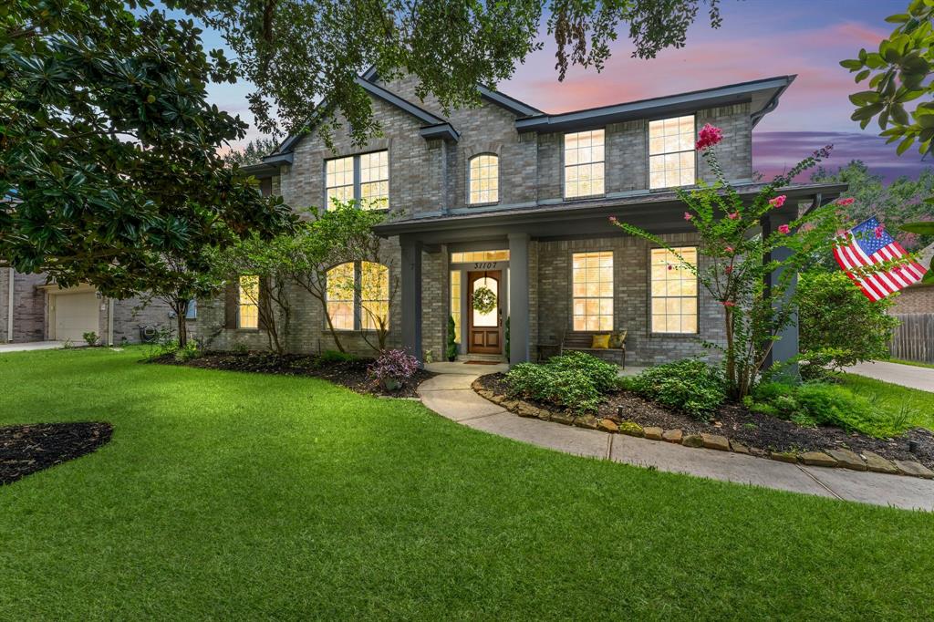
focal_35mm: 14
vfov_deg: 81.2
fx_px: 363
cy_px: 311
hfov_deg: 104.3
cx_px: 467
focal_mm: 14
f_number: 11
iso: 640
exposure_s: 1/125
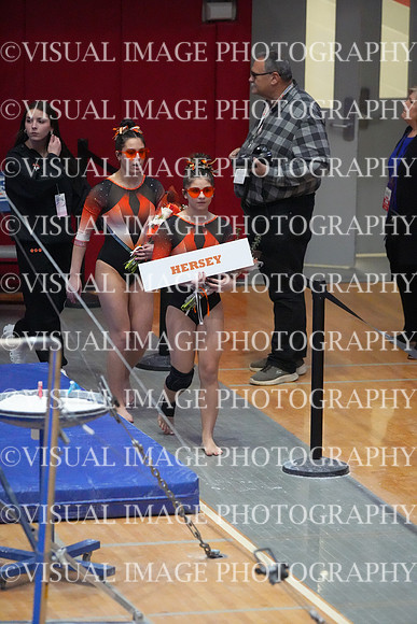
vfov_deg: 6.9
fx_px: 5209
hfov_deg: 4.6
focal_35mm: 300
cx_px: 208
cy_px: 312
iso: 20000
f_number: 3.5
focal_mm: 300
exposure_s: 1/1600
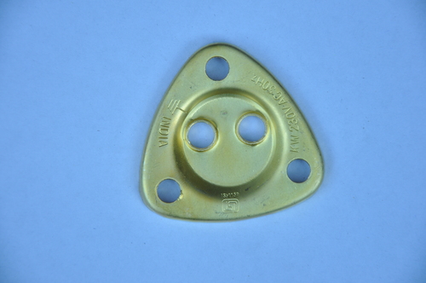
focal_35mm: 158
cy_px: 142
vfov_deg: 8.7
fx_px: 1861
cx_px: 213
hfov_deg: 13.1
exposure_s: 1/125
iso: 320
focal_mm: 105
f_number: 5.6
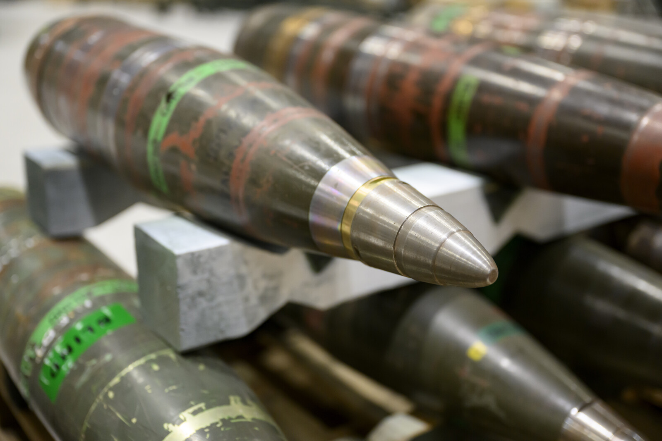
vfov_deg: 31.9
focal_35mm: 42
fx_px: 772
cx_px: 331
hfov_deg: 46.4
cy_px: 220
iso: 4000
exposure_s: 1/400
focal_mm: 42
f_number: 2.8
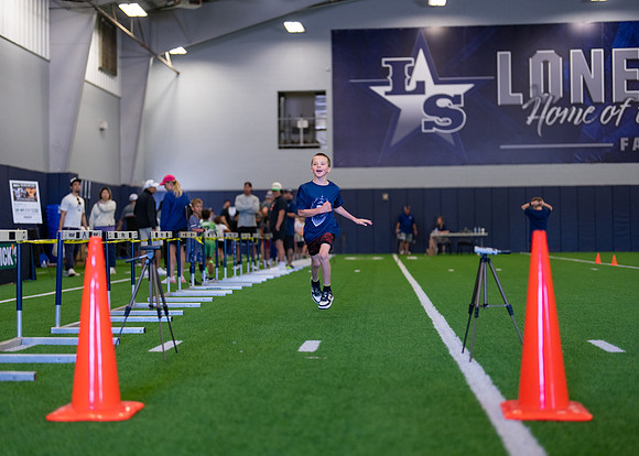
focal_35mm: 53
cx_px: 320
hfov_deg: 36.6
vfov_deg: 26.6
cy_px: 228
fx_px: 966
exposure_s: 1/1000
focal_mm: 50
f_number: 1.2
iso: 1250
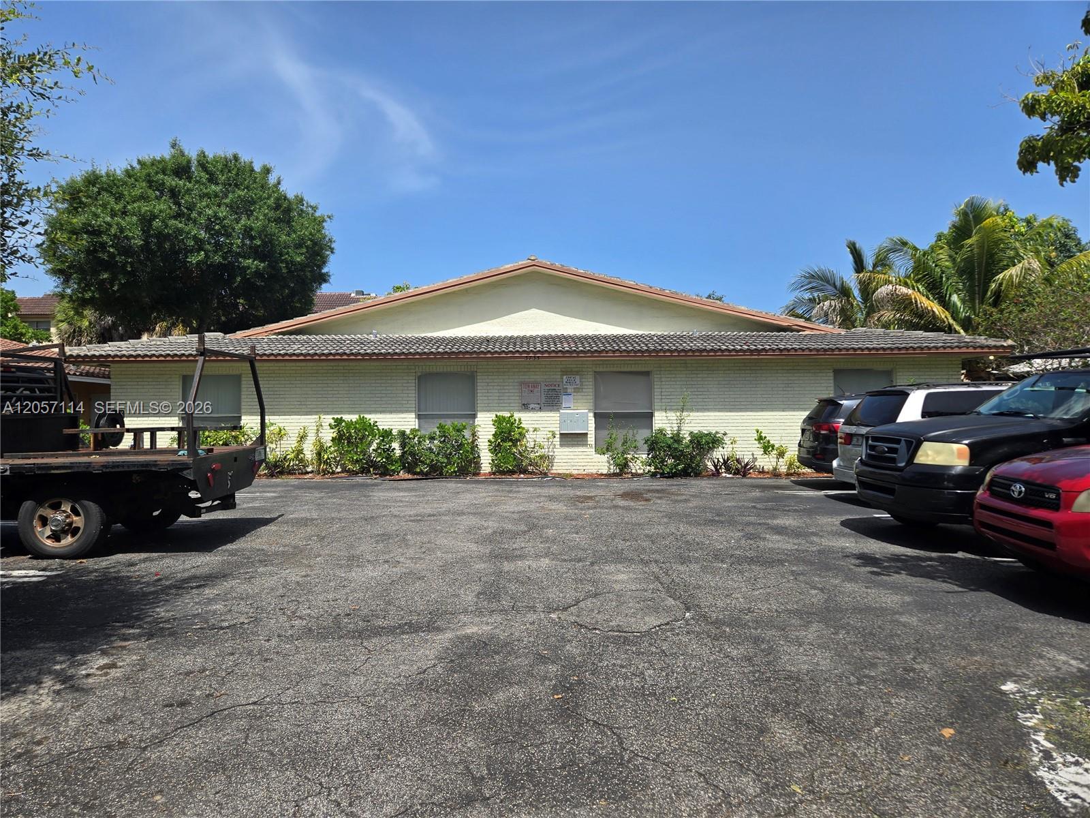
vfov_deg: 58.9
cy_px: 409
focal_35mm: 23
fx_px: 724
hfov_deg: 73.9
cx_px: 545
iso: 25
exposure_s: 1/1785
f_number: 1.8
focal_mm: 5.4
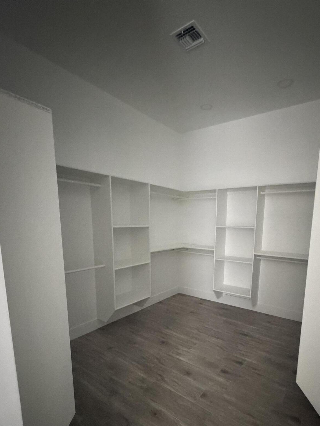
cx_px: 190
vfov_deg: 86.5
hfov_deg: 70.9
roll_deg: -0.3
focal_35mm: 18
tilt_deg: -9.3
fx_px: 222
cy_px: 259
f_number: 2.2
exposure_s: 1/42
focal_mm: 2.22
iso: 1250
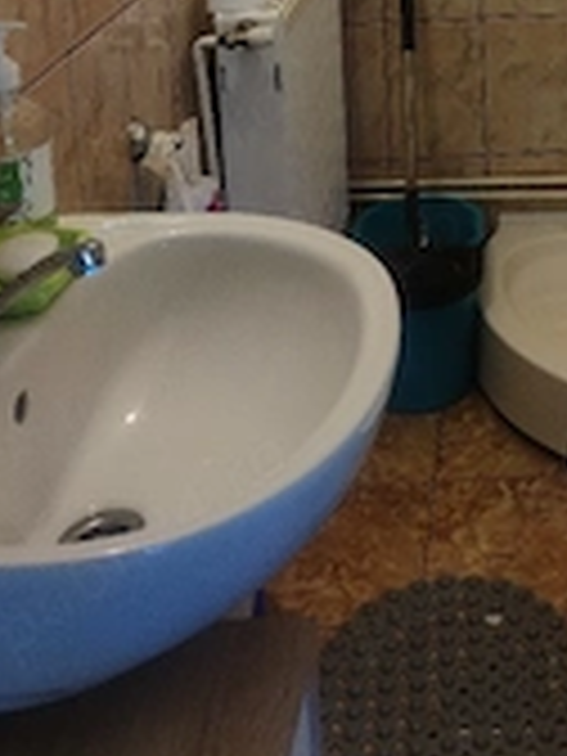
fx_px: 1245
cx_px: 580
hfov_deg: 24.4
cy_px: -104
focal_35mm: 57
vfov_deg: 29.9
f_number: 1.69
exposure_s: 1/100
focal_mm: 6.72
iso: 237
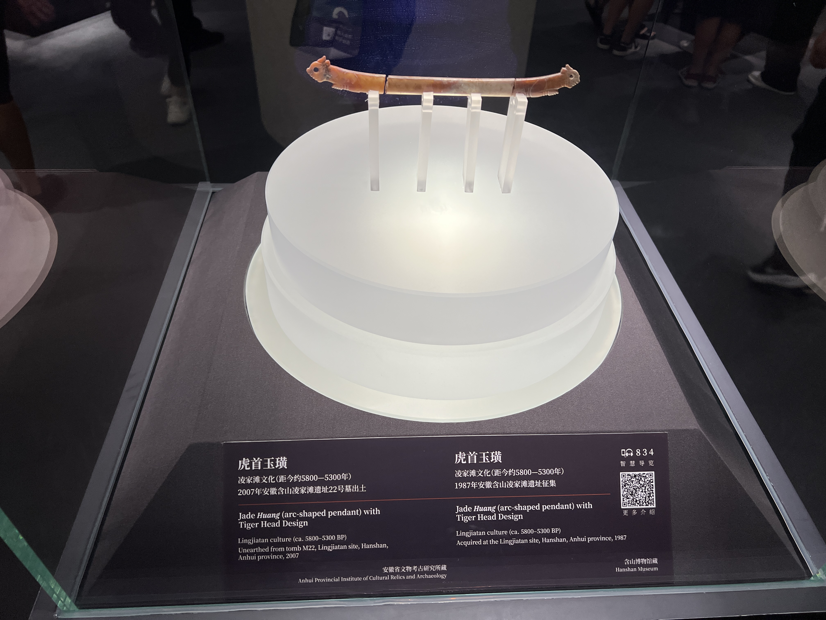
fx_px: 620
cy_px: 310
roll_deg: -2.8
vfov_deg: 53.1
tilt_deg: -42.3
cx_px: 413
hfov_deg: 67.3
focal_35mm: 26
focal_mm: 5.7
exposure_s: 1/97
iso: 100
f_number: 1.5
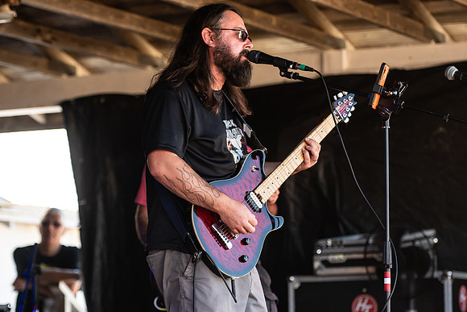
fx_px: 1927
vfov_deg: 9.2
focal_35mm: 149
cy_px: 188
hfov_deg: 13.8
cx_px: 216
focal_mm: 110
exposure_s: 1/800
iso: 500
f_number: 2.8
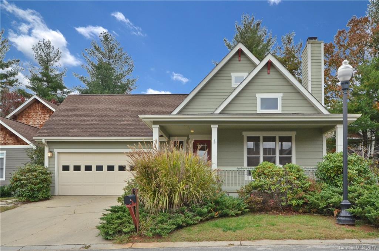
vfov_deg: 43.4
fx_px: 315
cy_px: 126
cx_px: 190
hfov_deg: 62.1
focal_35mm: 30
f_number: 11
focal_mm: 20
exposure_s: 1/250
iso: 800
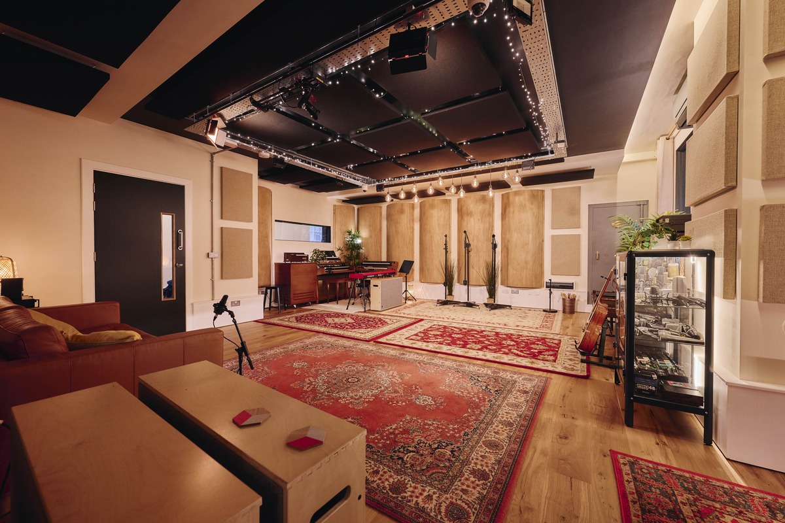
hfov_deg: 104.3
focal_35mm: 14
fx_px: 305
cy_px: 262
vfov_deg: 81.2
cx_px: 392
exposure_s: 1/25
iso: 500
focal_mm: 14
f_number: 5.6
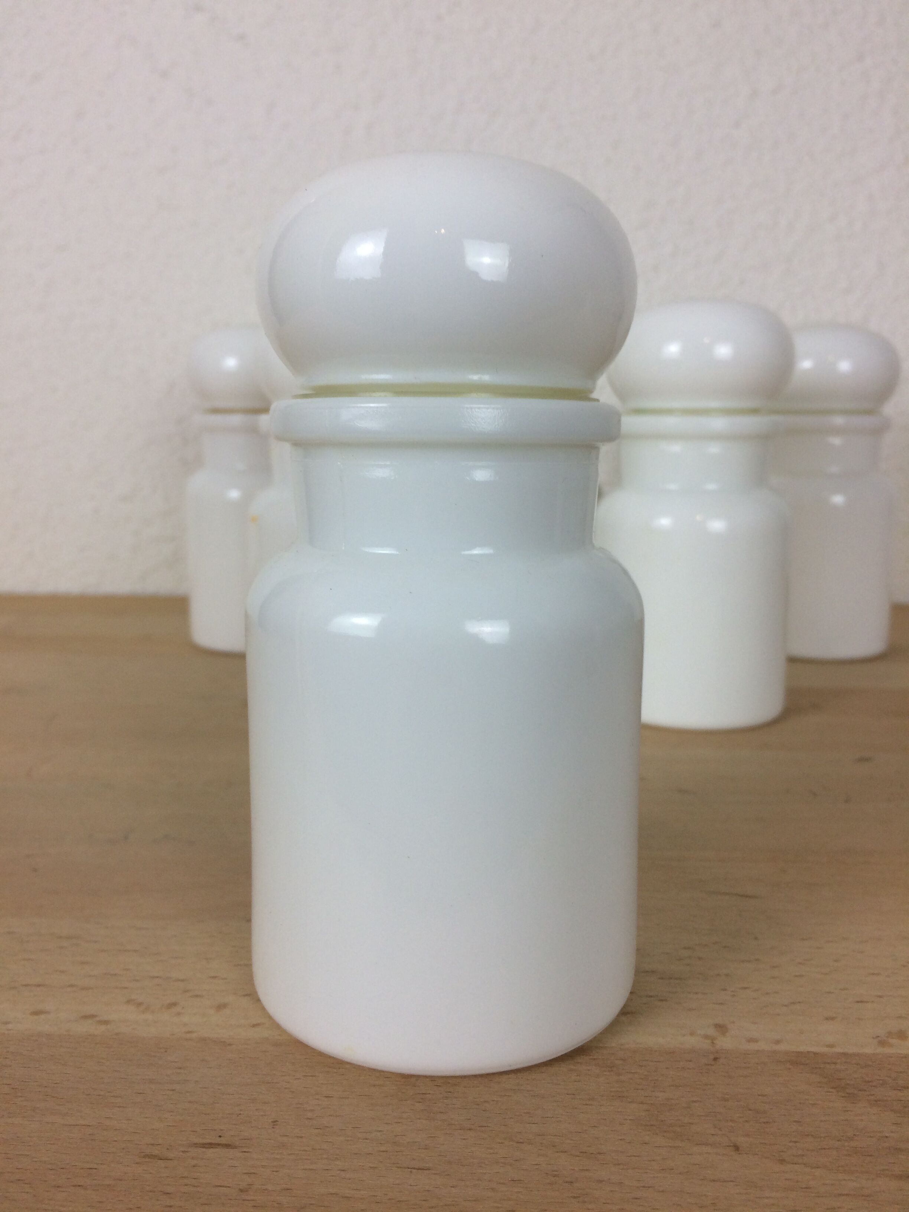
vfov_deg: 61.7
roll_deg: +1.1
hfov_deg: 48.2
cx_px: 454
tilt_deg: -10.7
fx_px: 1015
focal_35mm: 29
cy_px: 606
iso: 50
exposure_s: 1/100
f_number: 2.2
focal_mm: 4.15
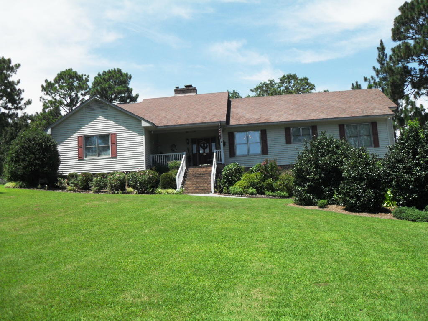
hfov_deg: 52.6
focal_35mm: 35
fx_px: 433
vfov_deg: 40.7
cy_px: 160
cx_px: 214
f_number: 8.9
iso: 100
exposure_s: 1/125
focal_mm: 6.2
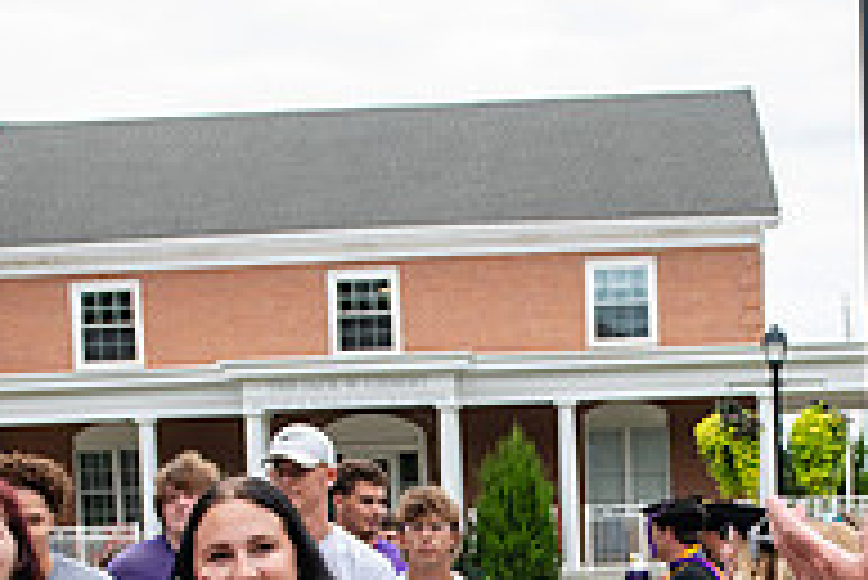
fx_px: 2027
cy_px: 740
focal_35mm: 84
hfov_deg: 24.1
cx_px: 567
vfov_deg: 15.5
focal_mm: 28
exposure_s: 1/640
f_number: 4.5
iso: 800
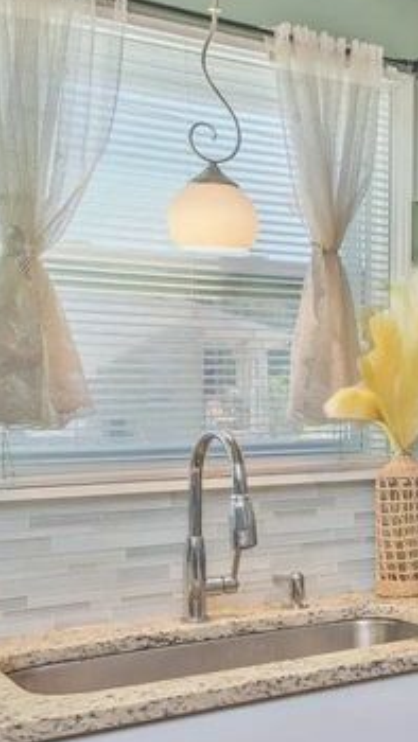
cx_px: 728
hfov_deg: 18.2
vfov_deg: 38.7
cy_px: 419
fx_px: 1054
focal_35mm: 54
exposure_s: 1/30
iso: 320
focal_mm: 17.5
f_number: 8
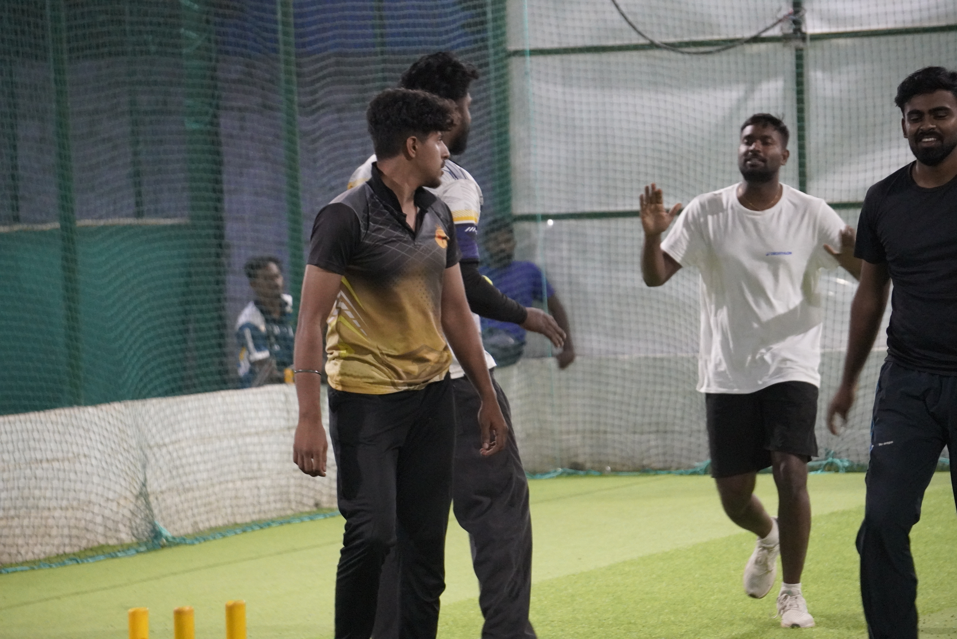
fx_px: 5506
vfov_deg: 6.6
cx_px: 478
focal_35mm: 207
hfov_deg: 9.9
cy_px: 320
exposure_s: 1/125
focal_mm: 138
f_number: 5.6
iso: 6400
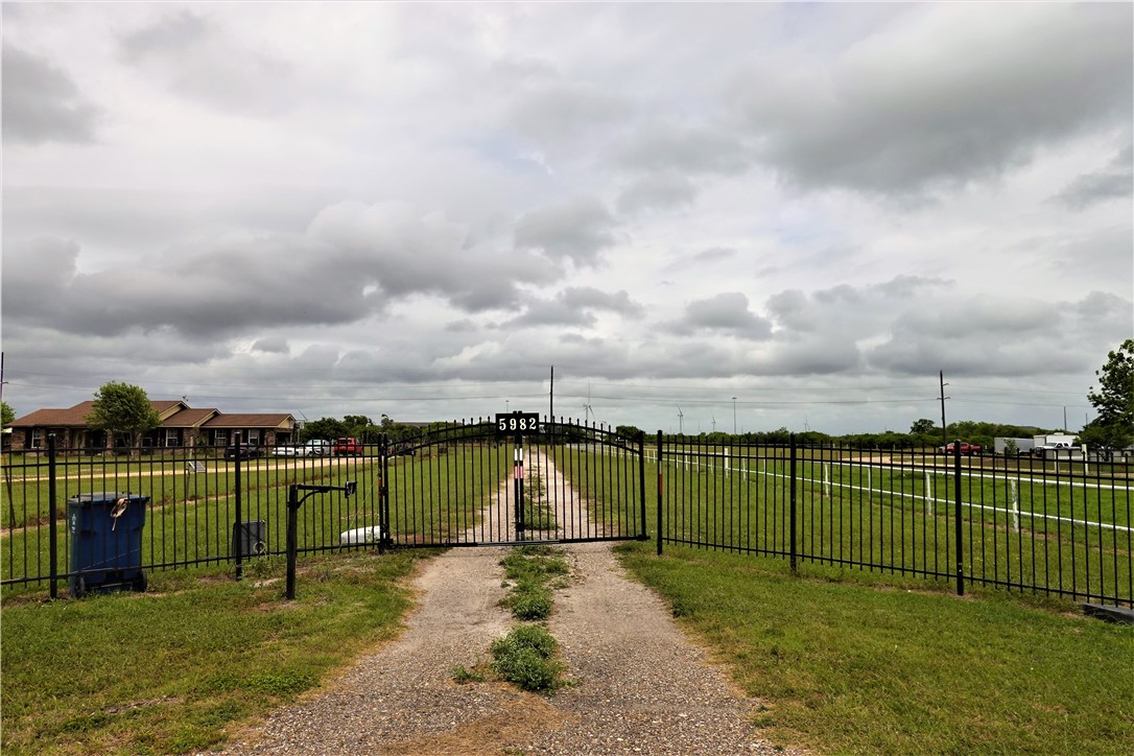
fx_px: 756
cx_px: 567
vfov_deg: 53.1
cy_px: 378
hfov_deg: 73.7
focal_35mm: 24
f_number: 6.3
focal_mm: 9
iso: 100
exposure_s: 1/1000
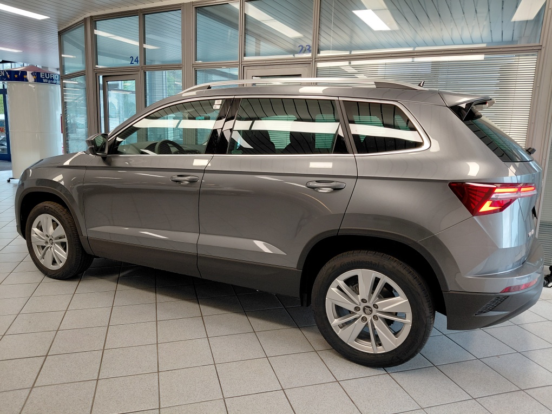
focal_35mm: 25
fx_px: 399
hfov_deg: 69.4
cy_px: 207
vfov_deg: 54.9
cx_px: 276
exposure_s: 1/100
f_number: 1.8
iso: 125
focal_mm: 4.69
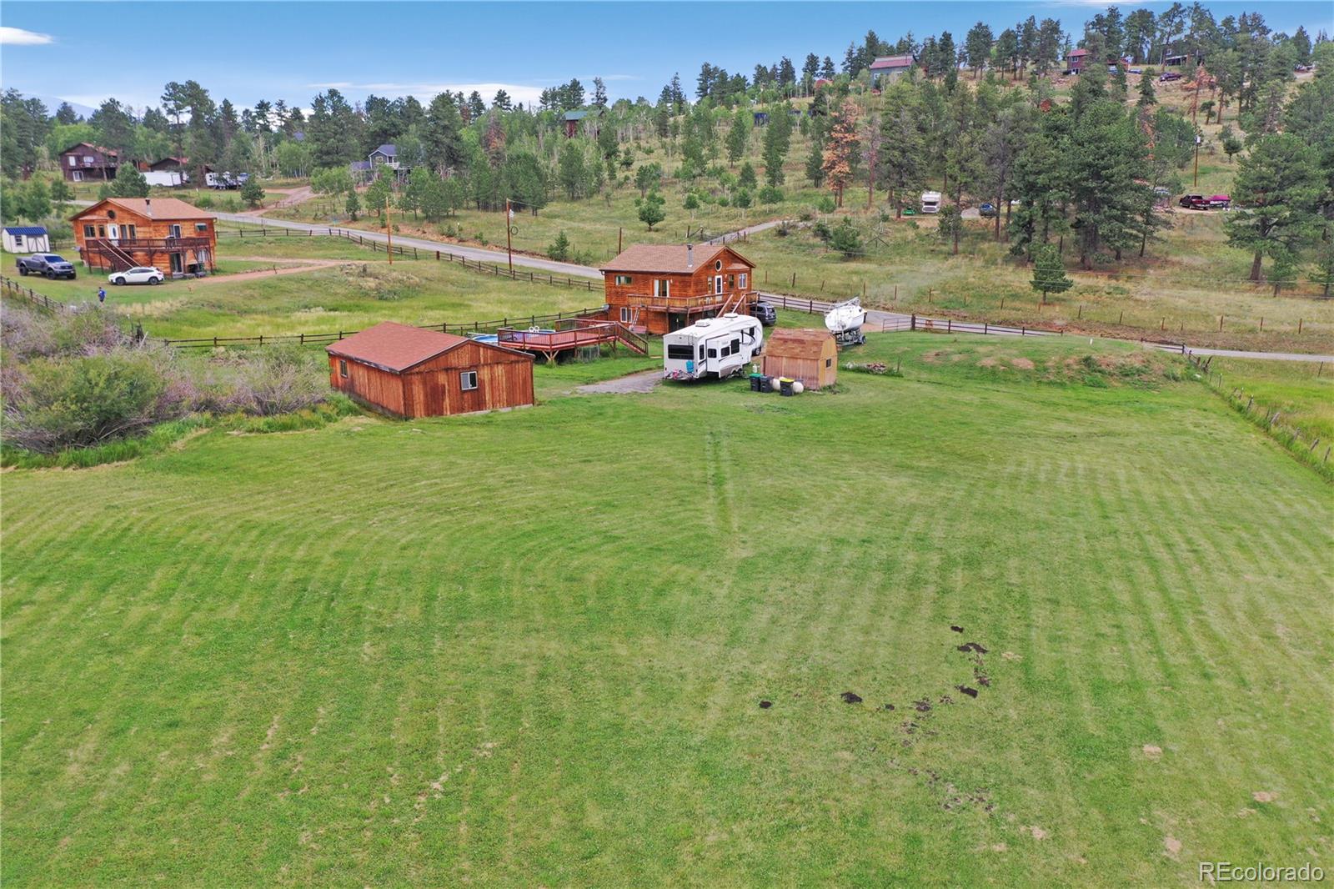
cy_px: 444
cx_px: 667
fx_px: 1037
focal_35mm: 28
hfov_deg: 65.5
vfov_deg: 46.4
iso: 100
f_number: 5
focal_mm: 10.26
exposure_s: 1/240
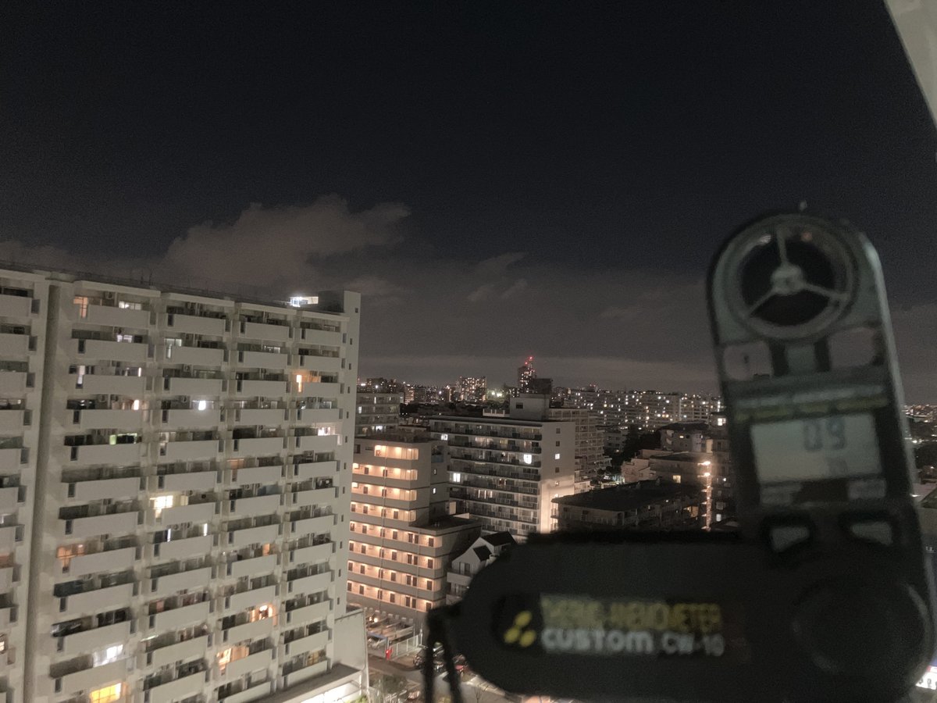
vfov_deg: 49.7
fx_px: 758
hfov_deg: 63.4
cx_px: 468
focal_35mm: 28
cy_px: 352
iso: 800
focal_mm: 3.99
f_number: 1.8
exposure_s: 1/4
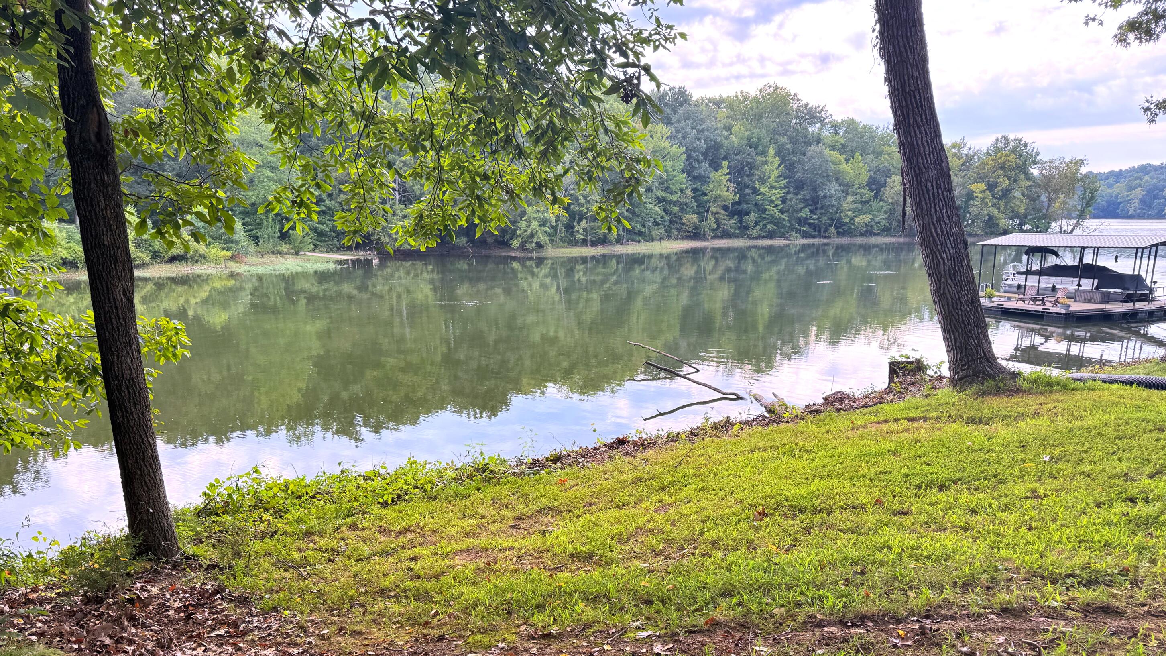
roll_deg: -0.6
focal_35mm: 27
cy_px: 432
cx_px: 576
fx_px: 835
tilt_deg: -15.1
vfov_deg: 42.4
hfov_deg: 69.9
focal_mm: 6.76
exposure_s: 1/341
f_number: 1.78
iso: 80
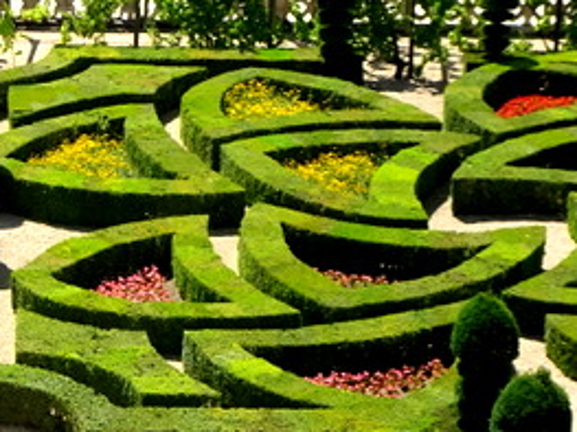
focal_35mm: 144
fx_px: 2399
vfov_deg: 10.3
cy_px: 294
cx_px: -224
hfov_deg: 13.1
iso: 80
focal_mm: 6.37
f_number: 4
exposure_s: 1/400
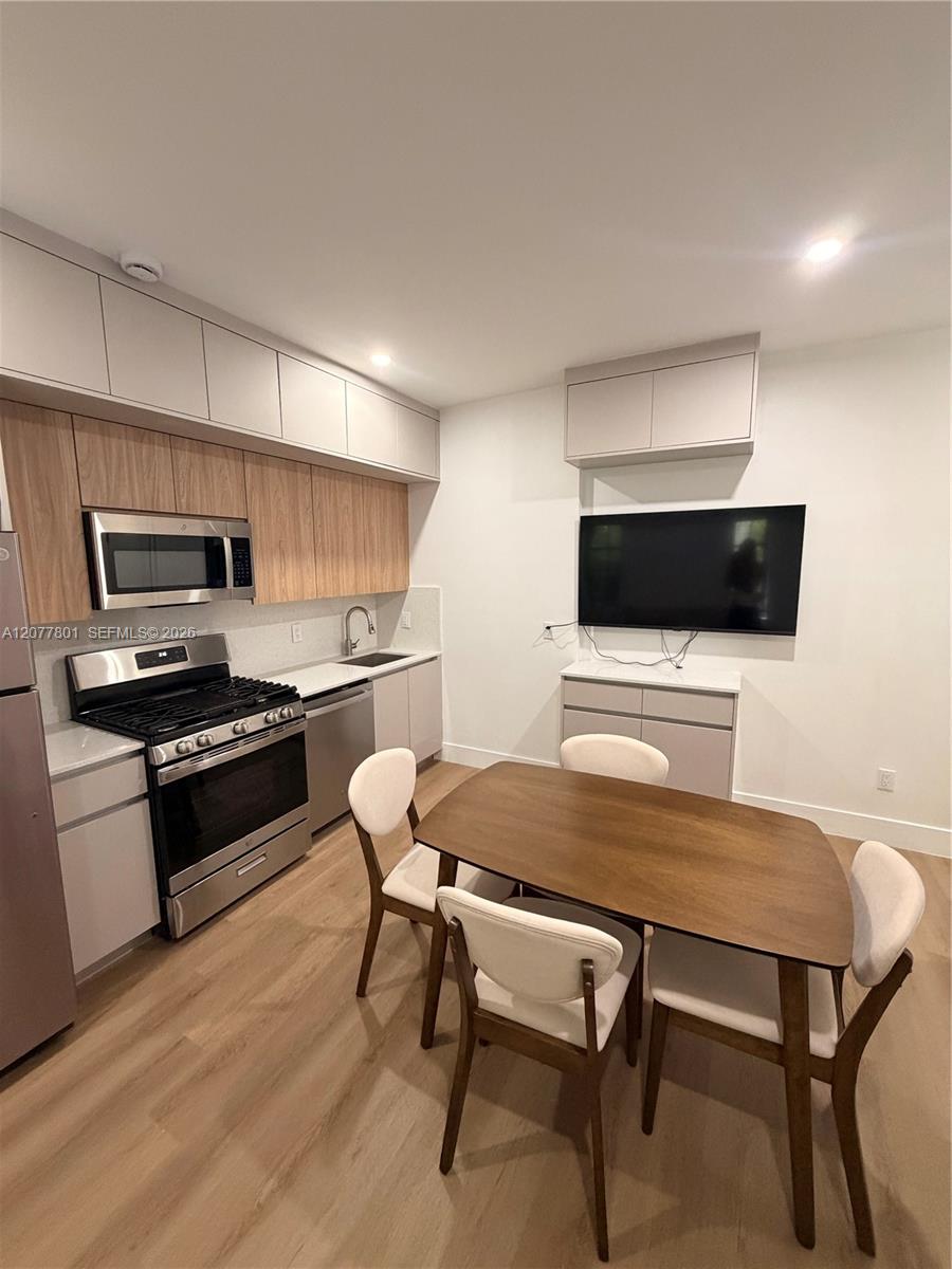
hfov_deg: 85.7
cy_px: 634
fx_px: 513
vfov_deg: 102.1
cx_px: 476
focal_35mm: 14
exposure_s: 1/60
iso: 400
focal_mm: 2.22
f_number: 2.2
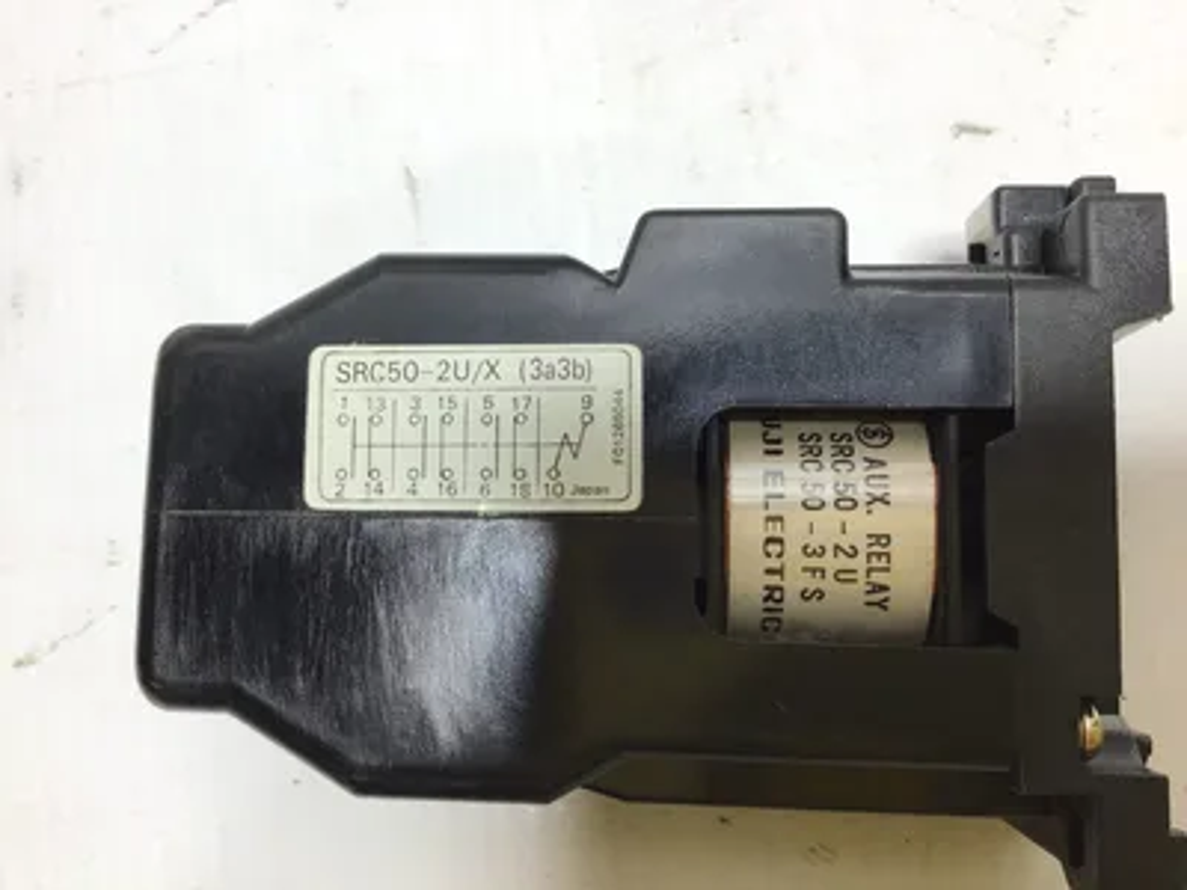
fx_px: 1063
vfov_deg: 45.4
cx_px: 594
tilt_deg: -82.1
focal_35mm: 31
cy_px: 445
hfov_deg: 58.4
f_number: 2.4
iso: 40
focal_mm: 3.3
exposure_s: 1/120
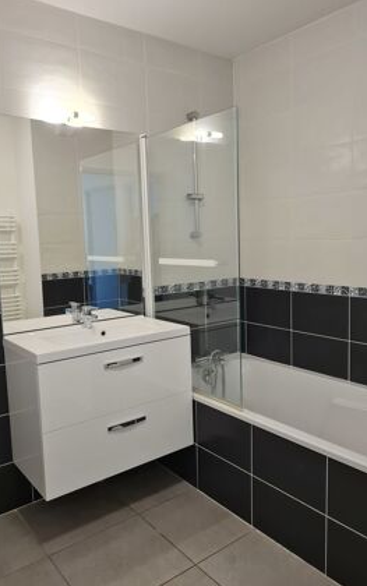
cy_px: 294
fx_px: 447
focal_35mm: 28
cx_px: 195
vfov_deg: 66.4
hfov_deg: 44.6
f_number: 1.8
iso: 250
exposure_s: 1/50
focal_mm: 5.4
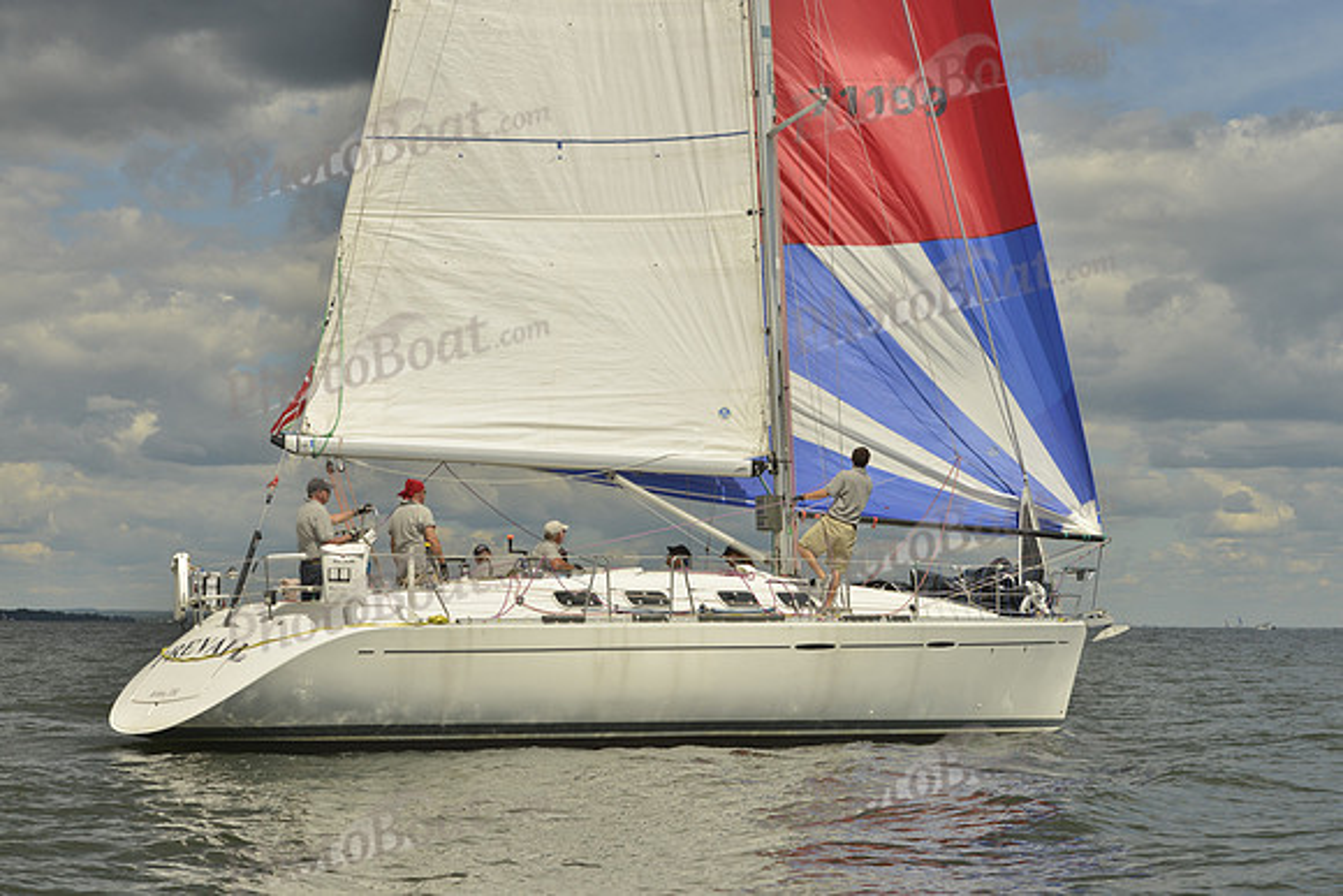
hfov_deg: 28.8
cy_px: 448
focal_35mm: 70
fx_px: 2612
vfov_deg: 19.5
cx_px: 672
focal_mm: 70
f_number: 9
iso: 200
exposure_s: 1/1000
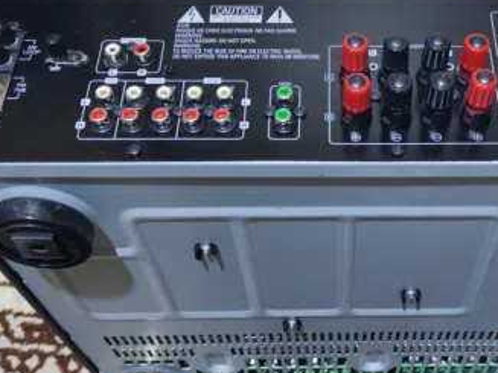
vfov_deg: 30.6
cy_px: 250
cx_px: 367
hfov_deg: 39.5
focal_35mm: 47
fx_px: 676
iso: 500
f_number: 1.8
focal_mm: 5.59
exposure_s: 1/33
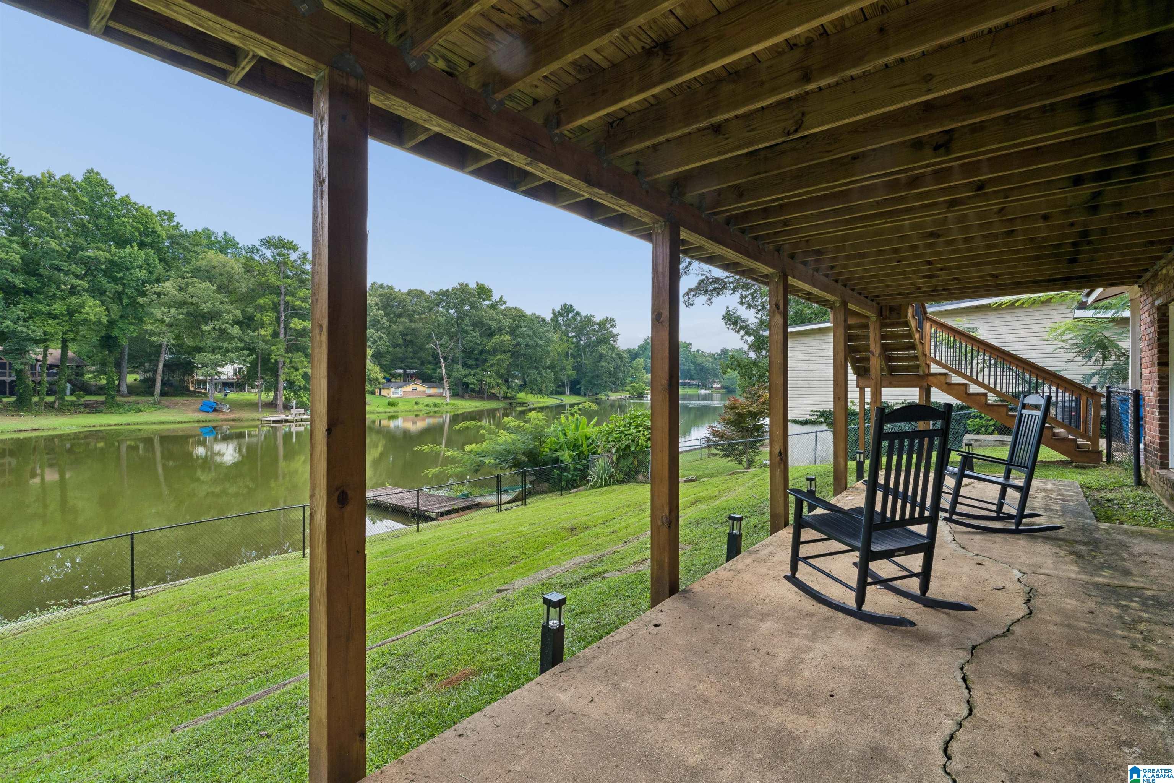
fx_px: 522
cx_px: 587
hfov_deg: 96.7
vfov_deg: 73.7
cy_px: 392
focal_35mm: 16
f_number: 13
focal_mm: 16
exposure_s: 1/80
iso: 400
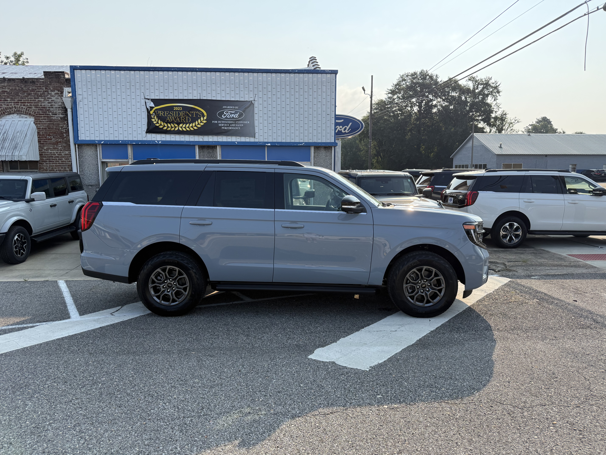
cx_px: 303
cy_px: 228
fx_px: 420
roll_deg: +0.5
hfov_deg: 71.6
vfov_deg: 56.8
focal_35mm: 24
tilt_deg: -6.5
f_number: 1.78
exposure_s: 1/2907
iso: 100
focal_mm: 6.76
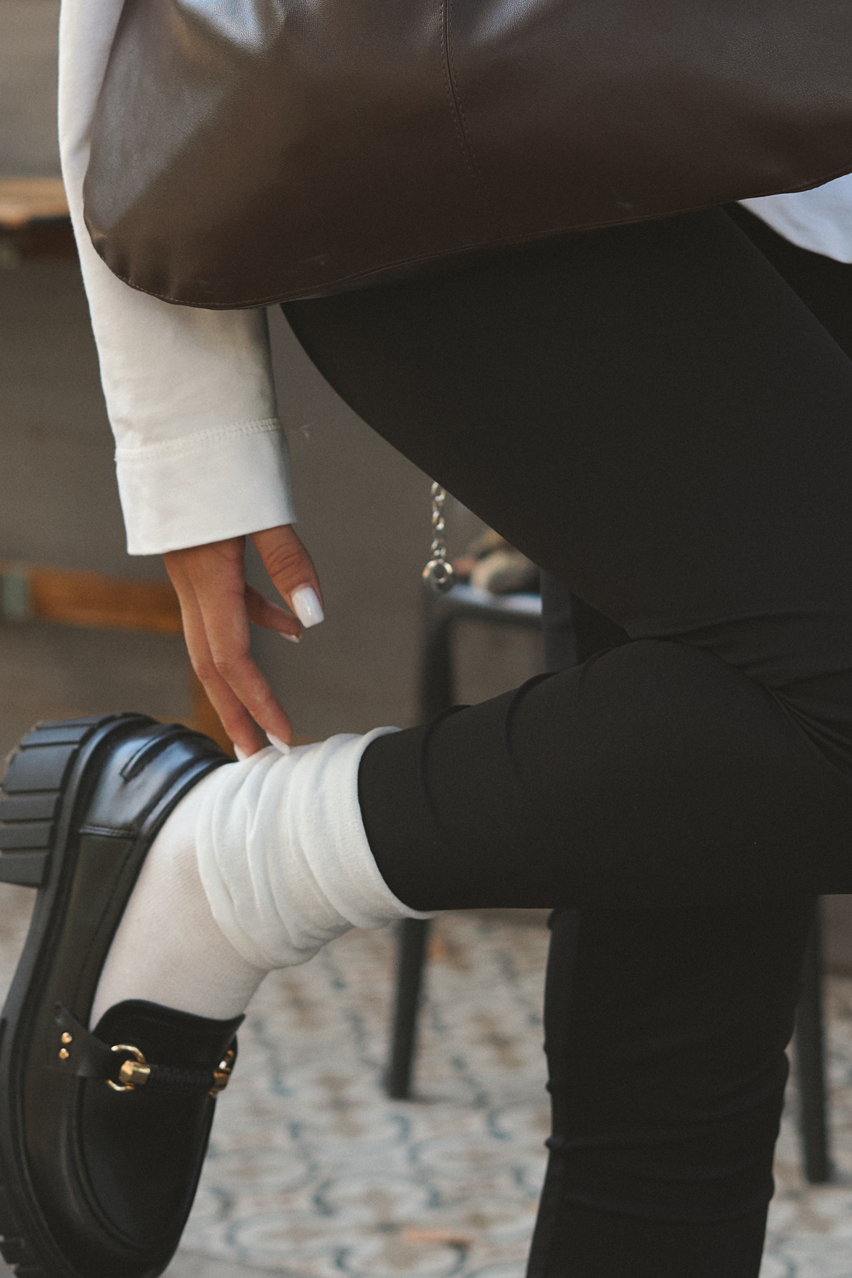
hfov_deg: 11.9
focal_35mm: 115
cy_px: 196
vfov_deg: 17.6
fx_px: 4083
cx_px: 615
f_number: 3.5
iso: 500
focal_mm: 50
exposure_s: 1/500
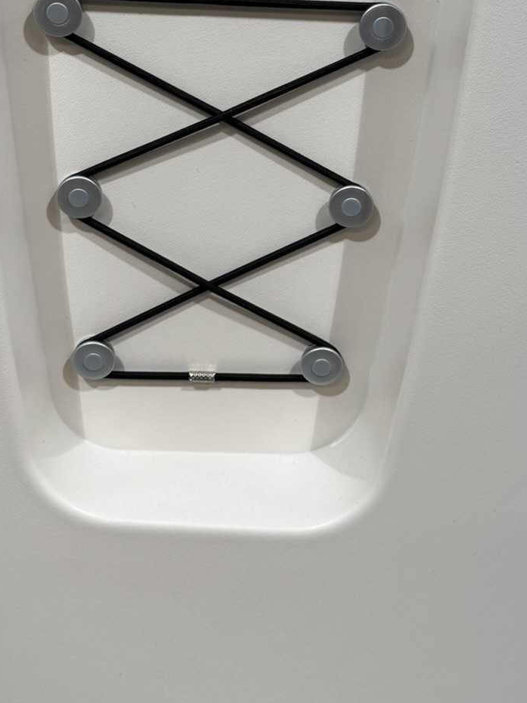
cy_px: 154
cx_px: 268
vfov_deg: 34.6
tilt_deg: -25.7
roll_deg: -2.6
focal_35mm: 54
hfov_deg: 27.0
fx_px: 1096
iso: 50
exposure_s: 1/127
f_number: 1.78
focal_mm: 6.76
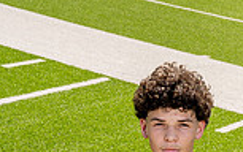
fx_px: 796
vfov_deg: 9.8
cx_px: 195
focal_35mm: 120
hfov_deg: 17.2
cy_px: 345
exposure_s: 1/250
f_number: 11
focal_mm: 40
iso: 320
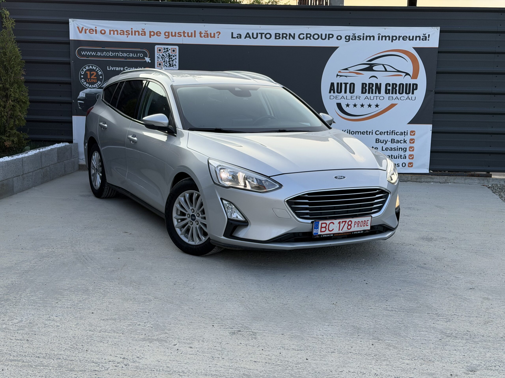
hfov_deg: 39.7
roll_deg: -0.6
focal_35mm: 48
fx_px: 700
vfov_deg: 30.3
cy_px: 189
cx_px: 252
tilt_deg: -9.3
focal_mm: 6.76
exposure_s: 1/819
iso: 64
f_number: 1.78
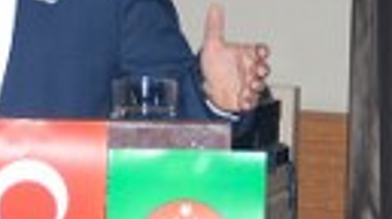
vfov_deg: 4.3
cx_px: 88
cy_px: -6
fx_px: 2933
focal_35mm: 283
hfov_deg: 7.6
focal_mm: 55
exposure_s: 1/60
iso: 200
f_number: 4.8
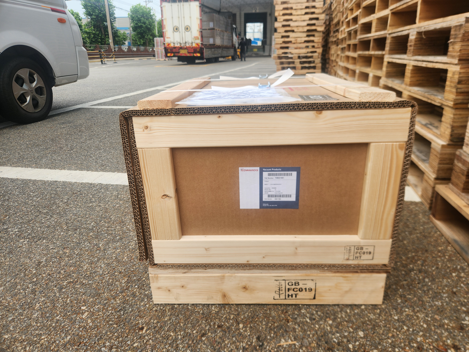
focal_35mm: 23
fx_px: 312
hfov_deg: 73.9
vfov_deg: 58.9
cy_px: 176
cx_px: 234
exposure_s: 1/767
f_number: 1.8
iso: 20
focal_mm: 5.4
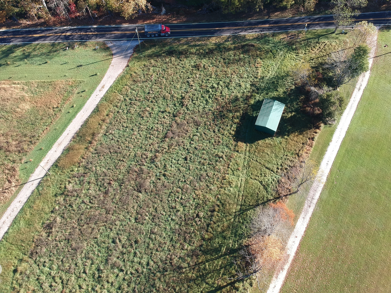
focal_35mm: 31
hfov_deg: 58.3
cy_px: 112
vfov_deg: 45.1
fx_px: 350
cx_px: 208
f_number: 2.6
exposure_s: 1/200
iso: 100
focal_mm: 4.49
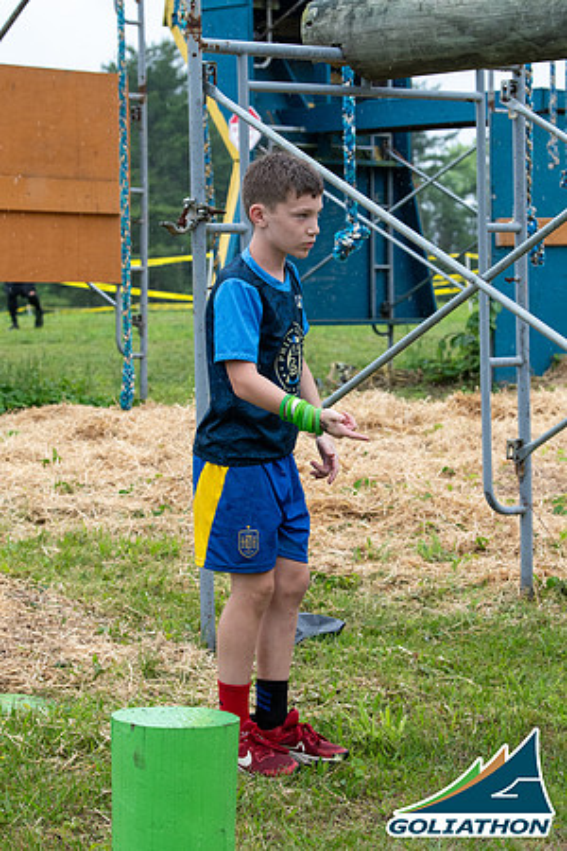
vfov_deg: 18.2
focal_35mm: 112
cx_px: 284
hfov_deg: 12.2
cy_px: 426
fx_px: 2658
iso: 1600
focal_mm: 75
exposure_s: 1/800
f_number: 5.6
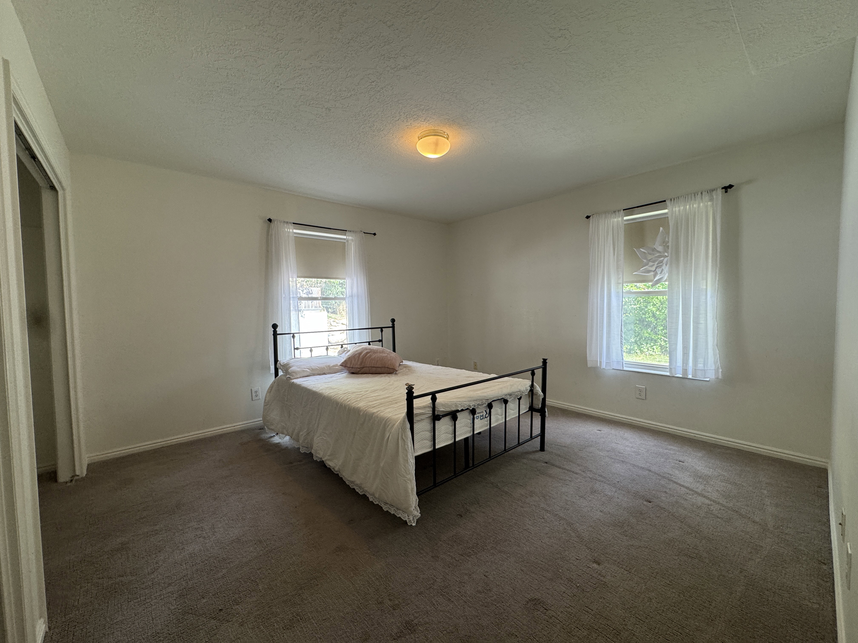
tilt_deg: -3.8
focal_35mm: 14
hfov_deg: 102.1
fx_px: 347
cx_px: 429
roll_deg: +0.7
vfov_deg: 85.7
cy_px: 322
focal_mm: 2.22
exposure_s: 1/120
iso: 160
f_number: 2.2
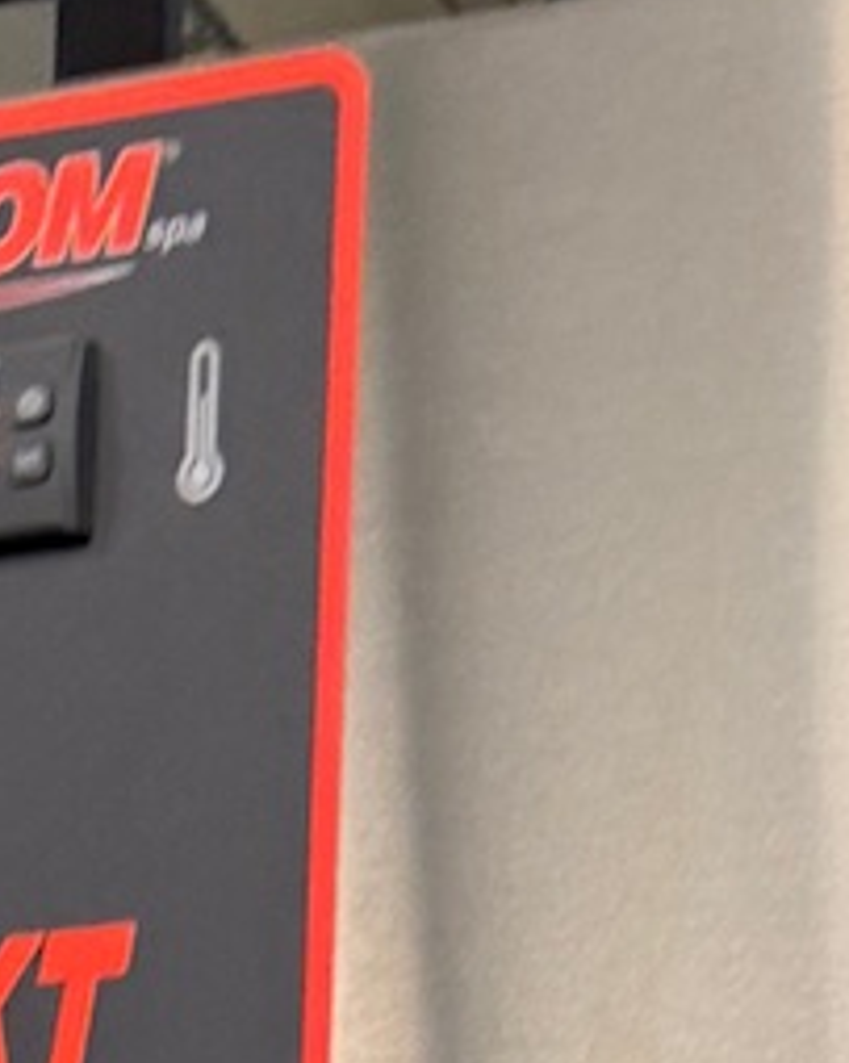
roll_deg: -2.6
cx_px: 125
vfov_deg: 7.4
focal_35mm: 189
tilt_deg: -9.4
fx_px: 5940
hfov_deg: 8.2
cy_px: 4235
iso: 160
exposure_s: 1/100
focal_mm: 6.76
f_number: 1.78
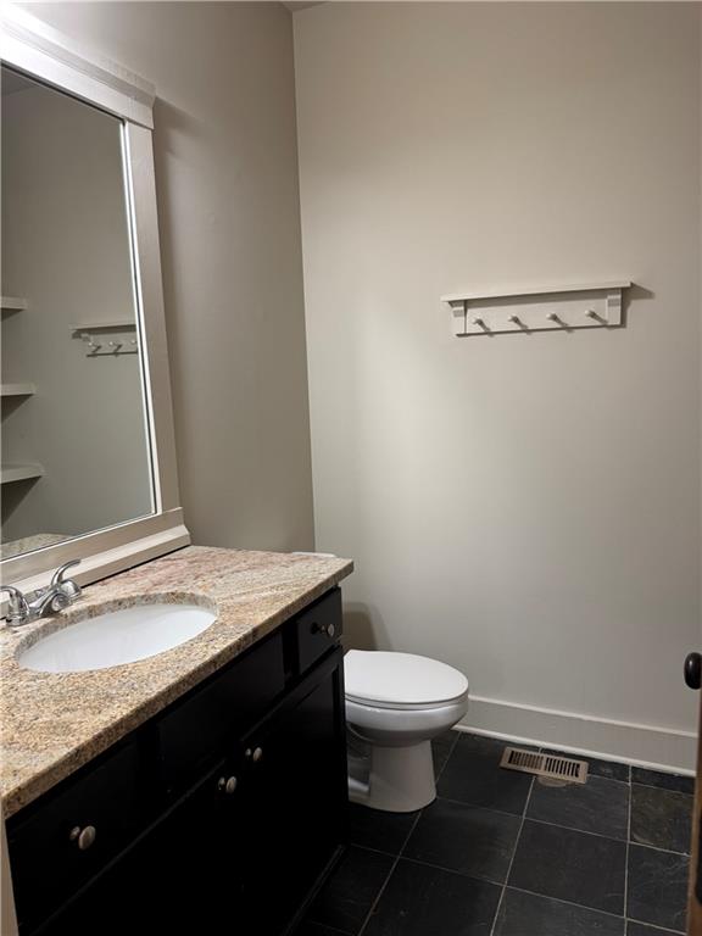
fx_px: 649
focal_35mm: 24
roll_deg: +2.1
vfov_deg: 71.6
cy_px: 468
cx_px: 351
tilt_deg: -8.1
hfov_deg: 56.8
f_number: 1.78
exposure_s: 1/120
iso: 160
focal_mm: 6.76
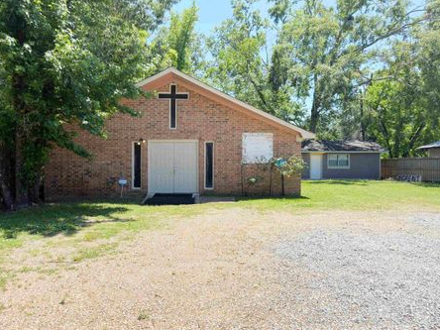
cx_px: 195
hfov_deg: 65.1
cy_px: 168
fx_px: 343
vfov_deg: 51.4
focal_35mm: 27
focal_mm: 6.76
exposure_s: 1/2347
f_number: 1.78
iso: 64
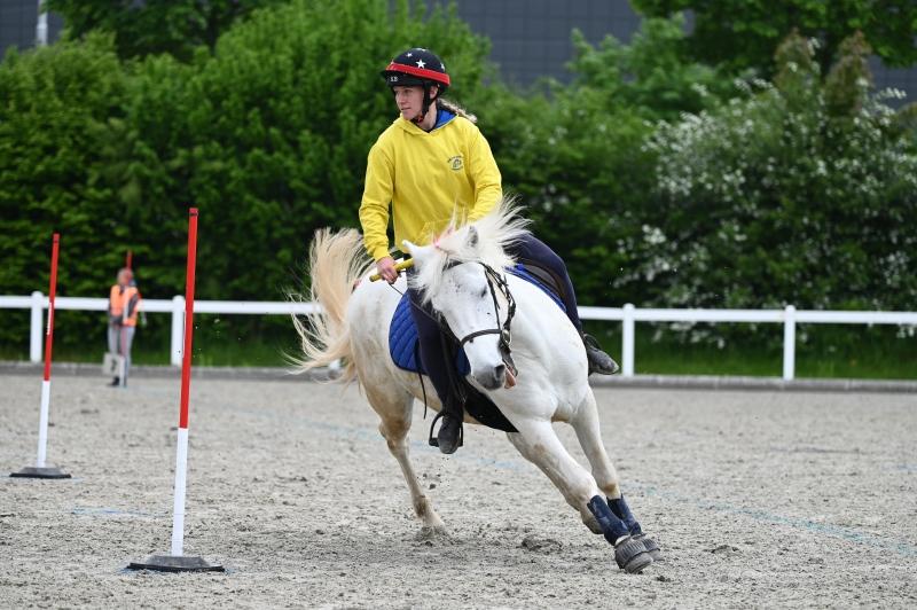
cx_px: 458
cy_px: 305
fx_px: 4072
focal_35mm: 160
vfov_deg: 8.6
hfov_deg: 12.8
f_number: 4.8
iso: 400
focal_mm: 160
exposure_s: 1/1250
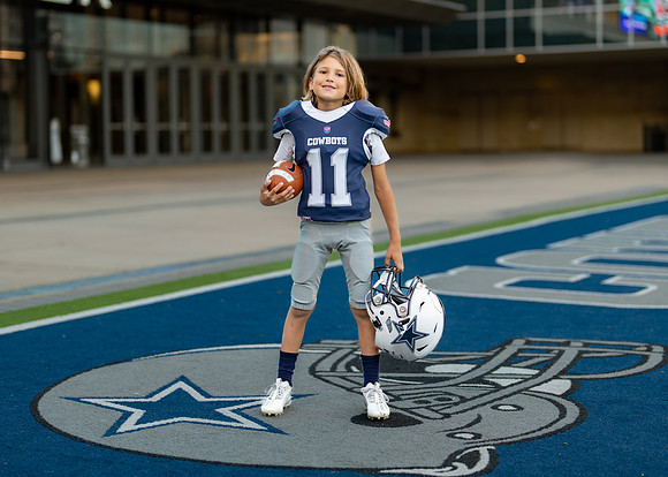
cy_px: 213
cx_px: 337
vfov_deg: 21.1
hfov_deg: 29.2
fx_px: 1283
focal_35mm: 68
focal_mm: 50
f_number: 1.2
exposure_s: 1/400
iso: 100
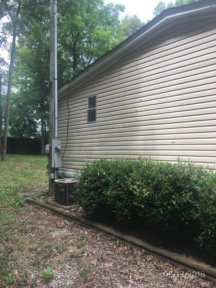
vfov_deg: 61.7
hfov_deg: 48.2
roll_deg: -0.9
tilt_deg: +4.0
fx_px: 241
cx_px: 108
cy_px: 144
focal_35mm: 29
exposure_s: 1/324
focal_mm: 4.15
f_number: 2.2
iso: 25
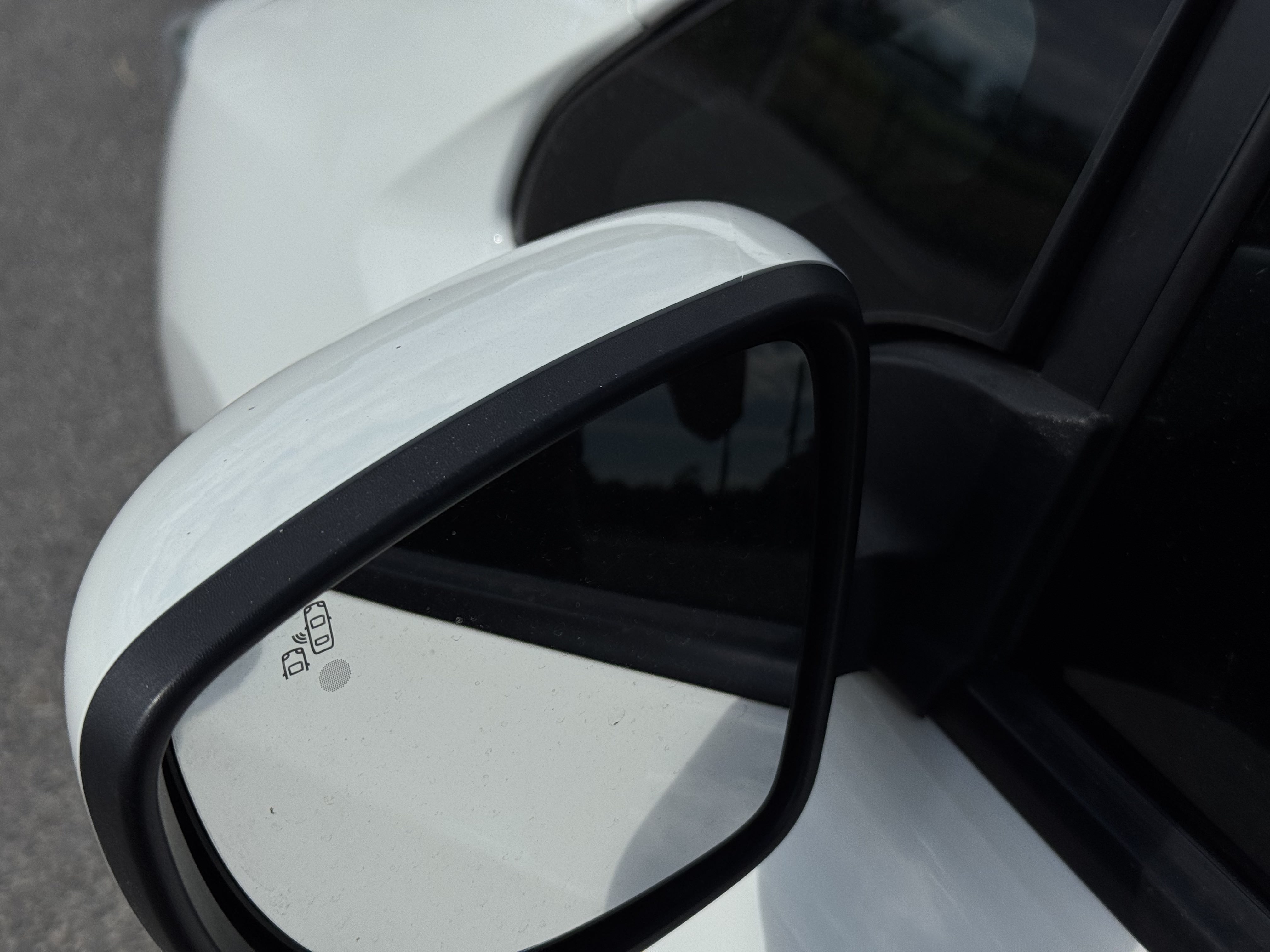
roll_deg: +6.2
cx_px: 635
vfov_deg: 30.3
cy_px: 476
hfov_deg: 39.7
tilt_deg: -32.4
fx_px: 1761
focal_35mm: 48
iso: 50
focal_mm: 6.76
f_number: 1.78
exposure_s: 1/15385
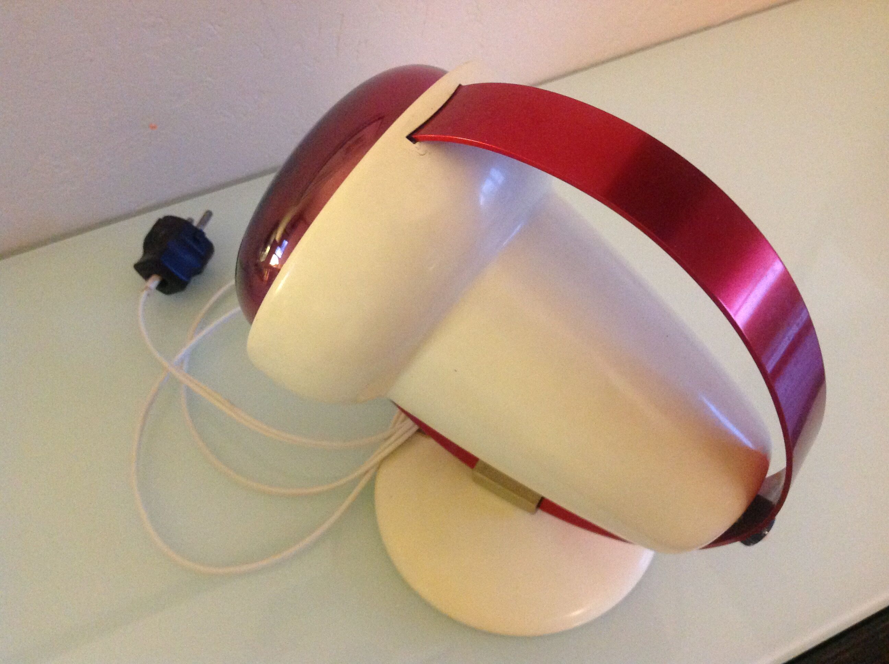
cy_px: 332
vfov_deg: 40.6
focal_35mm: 35
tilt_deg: -54.7
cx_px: 444
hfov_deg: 52.7
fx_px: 898
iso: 400
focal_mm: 4.28
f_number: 2.4
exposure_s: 1/17
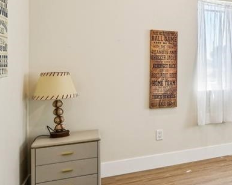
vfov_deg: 37.0
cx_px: 279
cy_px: 66
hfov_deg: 35.7
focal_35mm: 40
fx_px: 275
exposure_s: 1/18
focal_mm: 10.5
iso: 160
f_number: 8
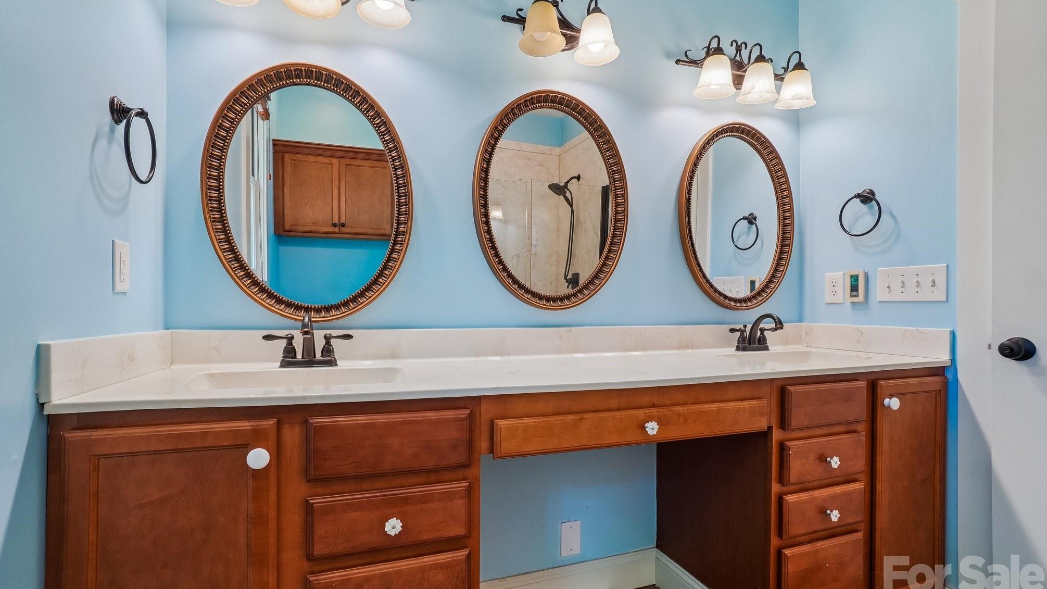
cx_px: 516
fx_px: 444
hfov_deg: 99.4
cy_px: 303
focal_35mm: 16
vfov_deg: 67.1
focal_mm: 10
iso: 400
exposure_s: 1/20
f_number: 8
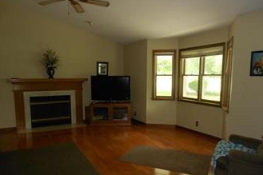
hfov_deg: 65.5
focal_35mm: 28
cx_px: 133
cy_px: 100
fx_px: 204
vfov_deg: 46.2
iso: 200
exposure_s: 1/25
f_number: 3.2
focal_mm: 4.6
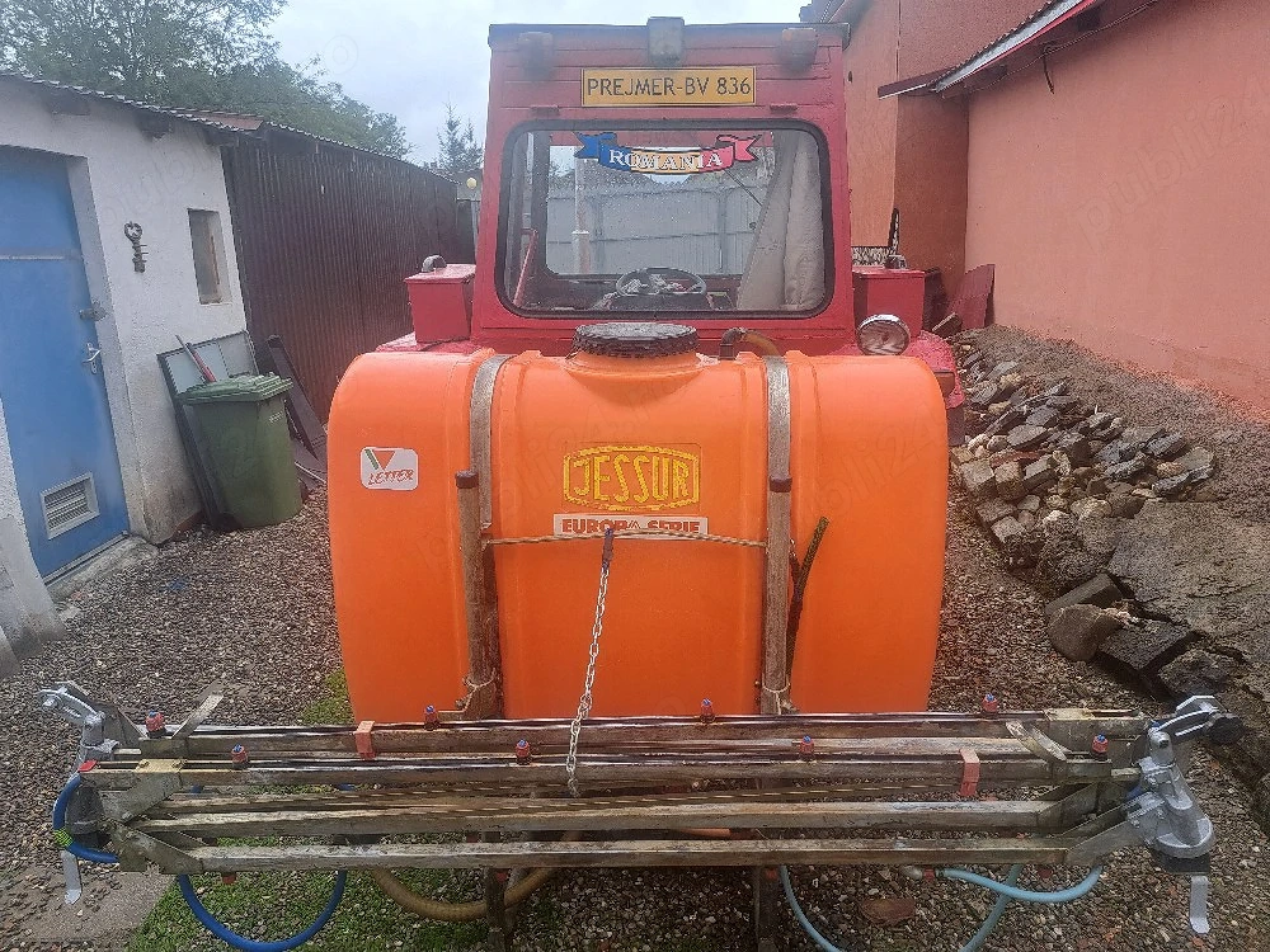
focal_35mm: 24
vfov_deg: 56.8
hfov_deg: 71.6
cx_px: 635
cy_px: 476
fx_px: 881
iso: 50
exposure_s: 1/213
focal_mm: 5.23
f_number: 1.8
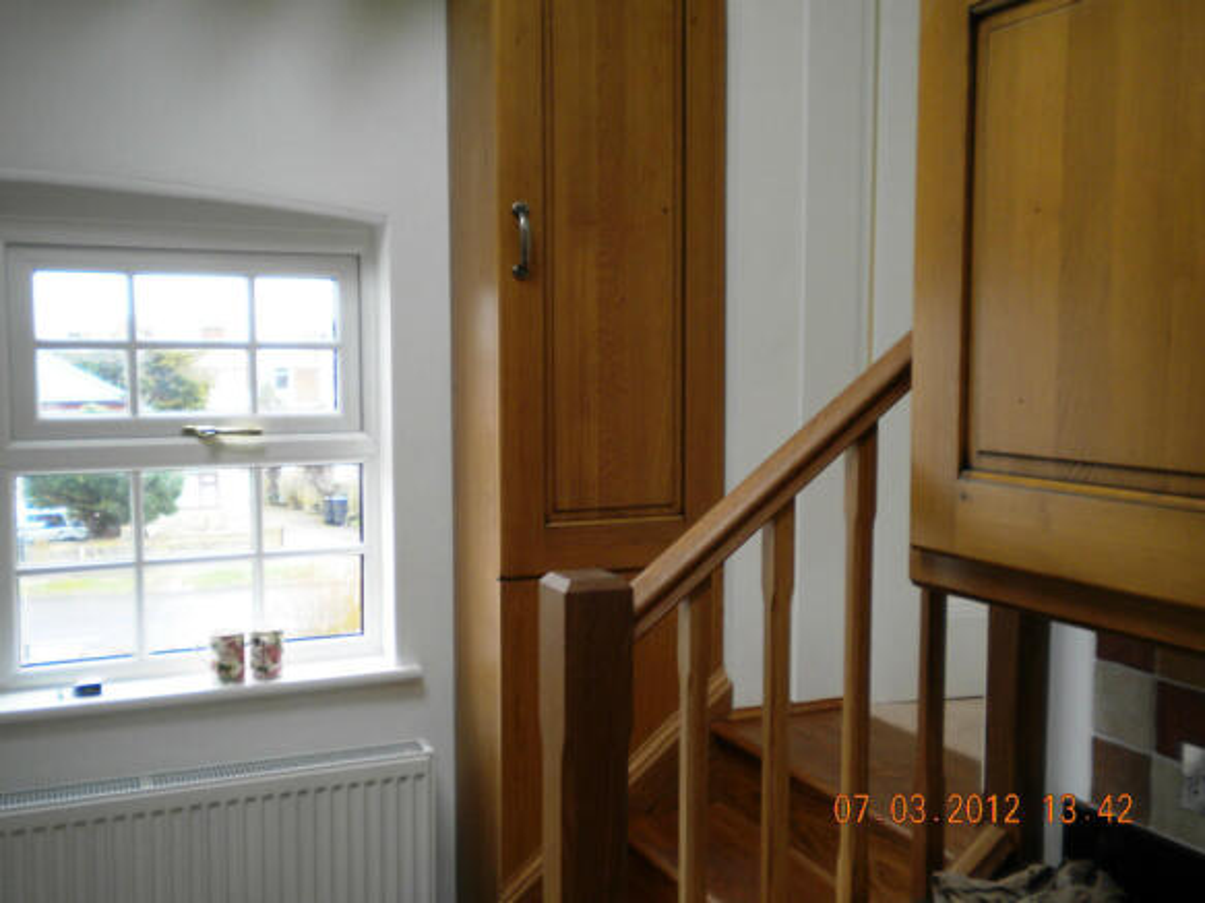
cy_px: 452
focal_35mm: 35
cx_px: 602
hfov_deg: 52.6
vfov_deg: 40.7
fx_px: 1218
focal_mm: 6.3
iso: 104
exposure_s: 1/53.7
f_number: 3.1
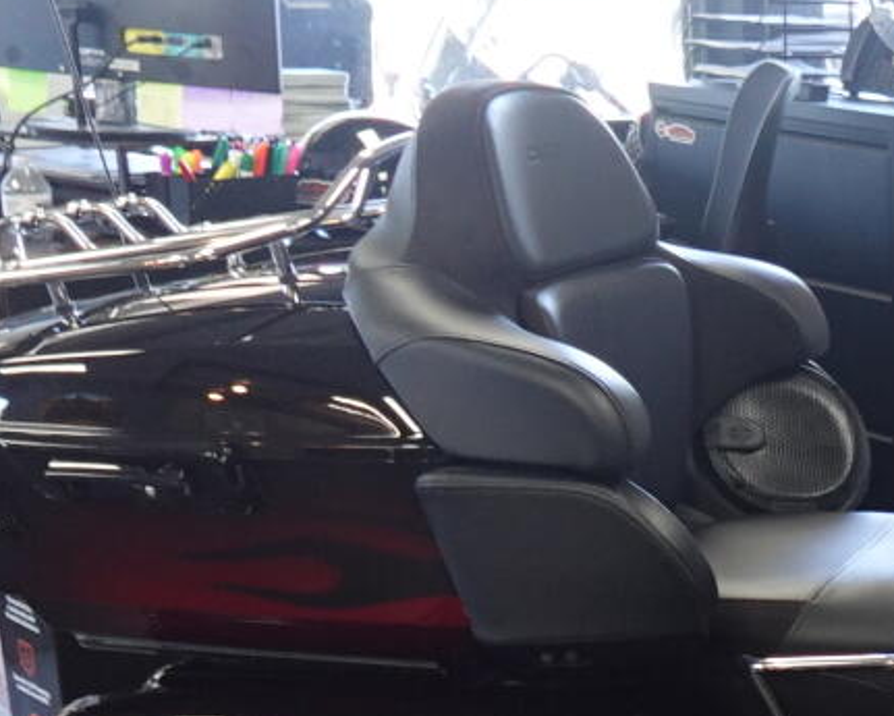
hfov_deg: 19.1
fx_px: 2302
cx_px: 1373
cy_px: 769
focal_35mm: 87
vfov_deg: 17.1
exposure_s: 1/80
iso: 500
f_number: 2
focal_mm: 7.6
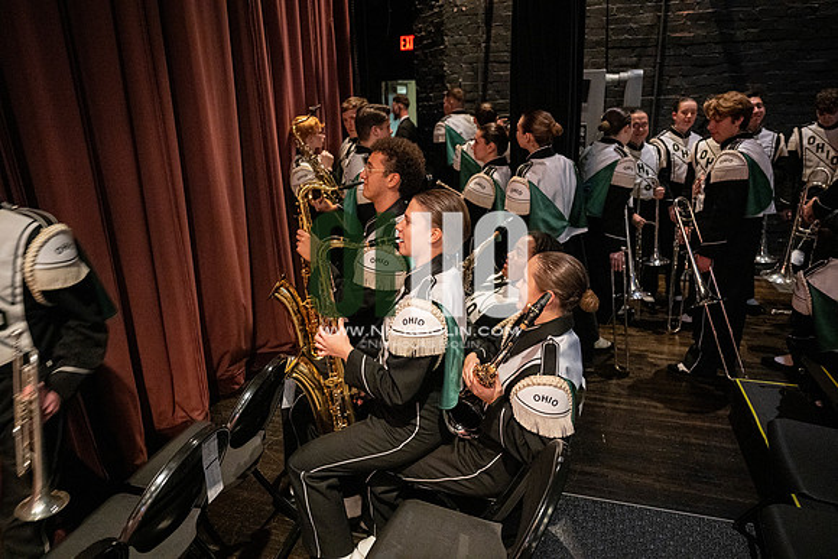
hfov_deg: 73.7
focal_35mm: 24
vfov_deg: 53.2
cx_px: 419
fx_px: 559
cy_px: 280
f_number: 2.8
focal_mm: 24
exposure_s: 1/60
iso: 10000
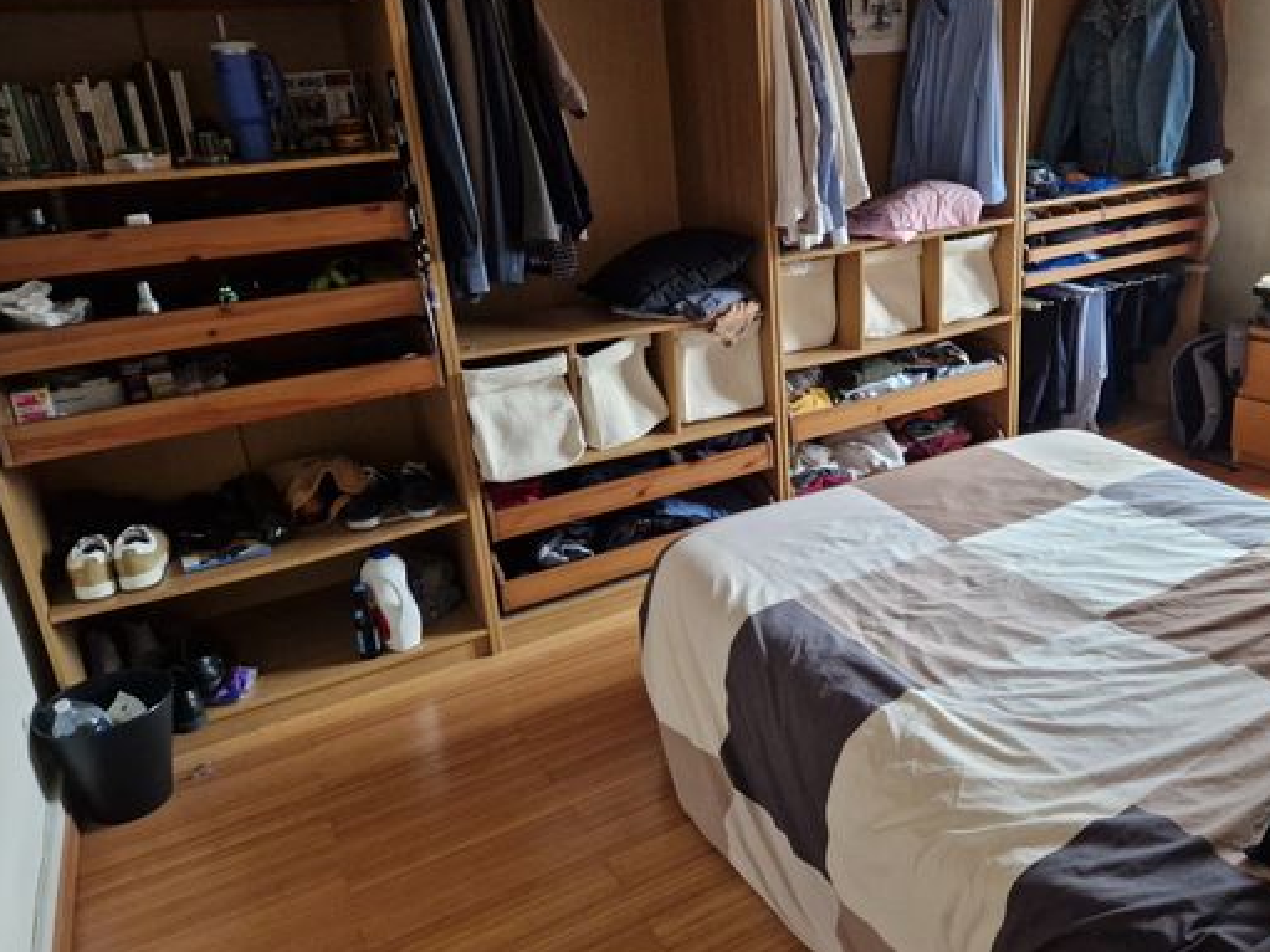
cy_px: 423
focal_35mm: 27
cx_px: 738
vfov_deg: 51.2
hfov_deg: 64.9
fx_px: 990
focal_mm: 5.4
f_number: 1.8
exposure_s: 1/100
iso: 640
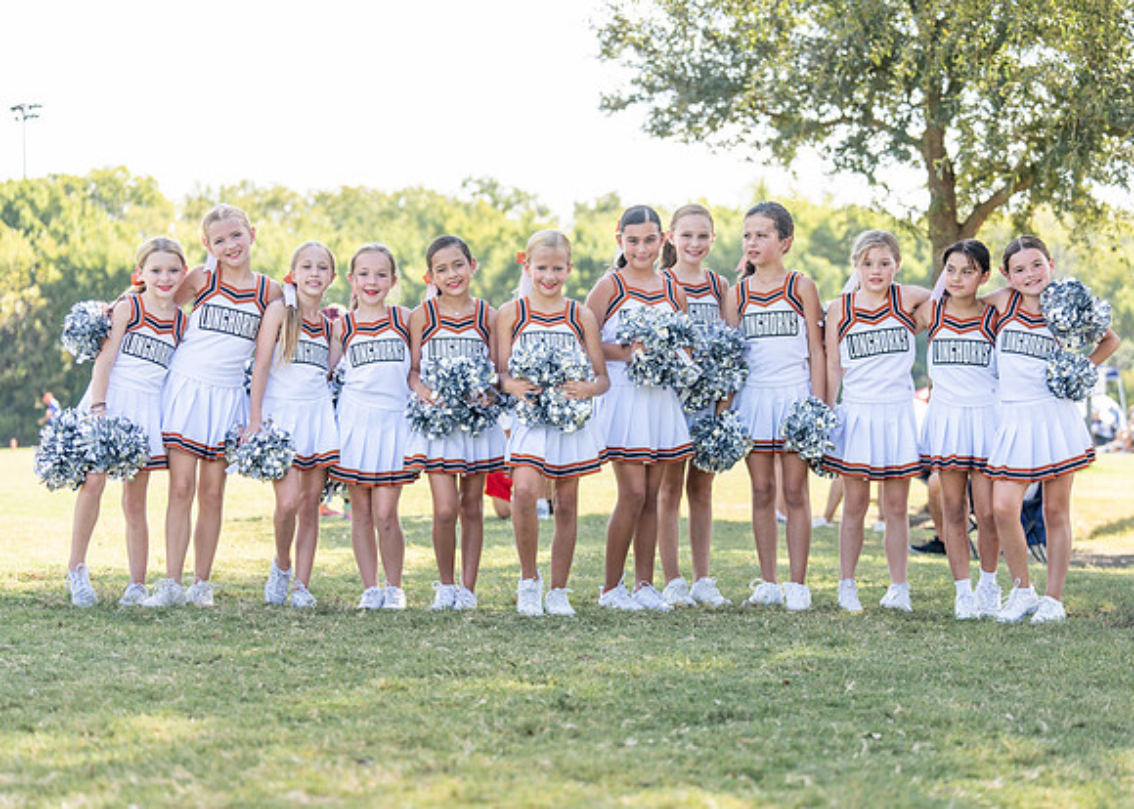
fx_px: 2635
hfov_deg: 24.3
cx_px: 601
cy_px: 406
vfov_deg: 17.5
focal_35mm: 82
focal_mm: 70
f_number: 2.8
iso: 250
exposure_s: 1/640
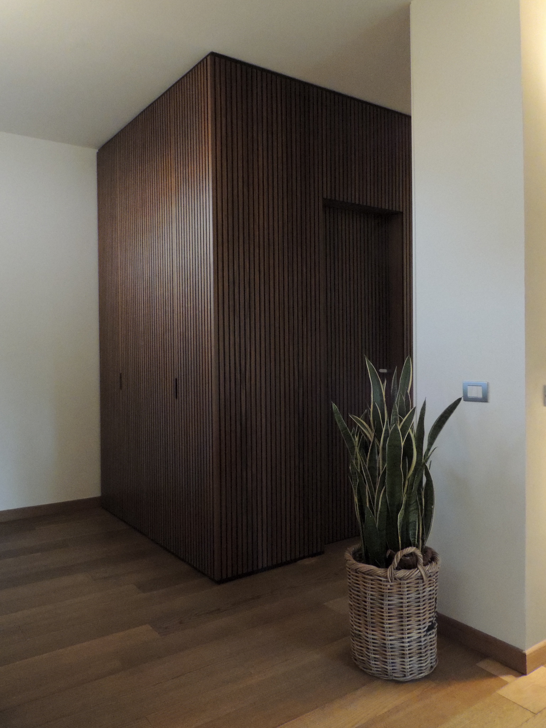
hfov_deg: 49.7
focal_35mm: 28
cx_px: 273
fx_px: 589
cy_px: 364
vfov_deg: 63.4
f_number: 3.1
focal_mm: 4.9
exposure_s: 1/40
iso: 1600
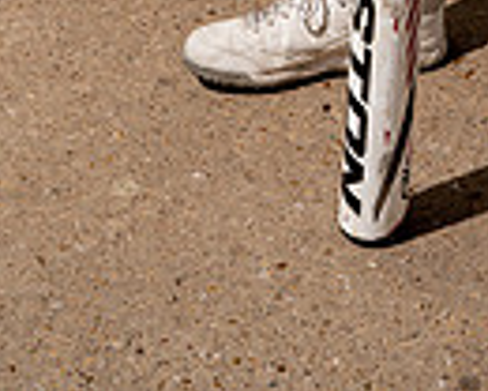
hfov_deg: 16.6
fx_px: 1646
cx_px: 439
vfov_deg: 11.8
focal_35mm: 114
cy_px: -451
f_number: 8
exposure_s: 1/250
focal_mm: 35
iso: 125
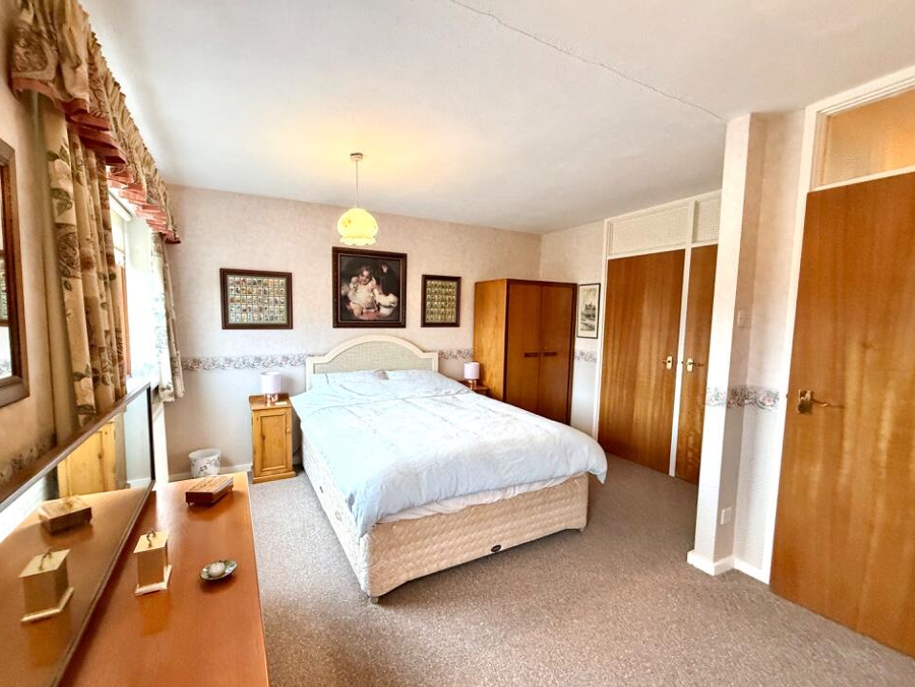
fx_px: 396
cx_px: 434
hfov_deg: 98.1
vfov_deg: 81.7
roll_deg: -0.2
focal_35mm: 15
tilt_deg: -4.6
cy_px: 354
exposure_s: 1/100
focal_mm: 2.22
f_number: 2.2
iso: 320
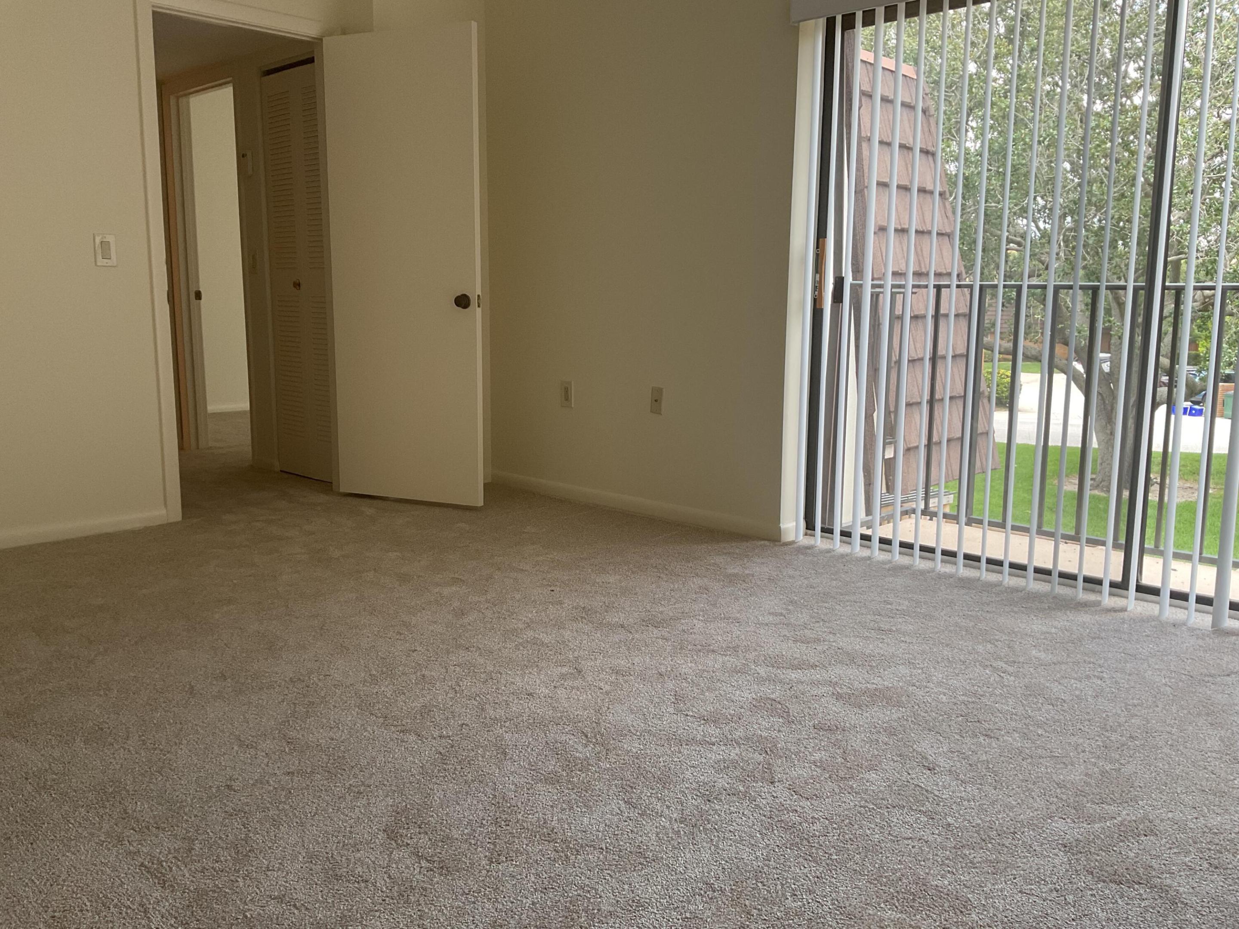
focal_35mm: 29
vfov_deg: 48.2
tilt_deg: -10.1
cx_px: 620
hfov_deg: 61.7
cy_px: 464
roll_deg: -1.8
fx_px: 1038
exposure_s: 1/120
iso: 50
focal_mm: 3
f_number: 1.8
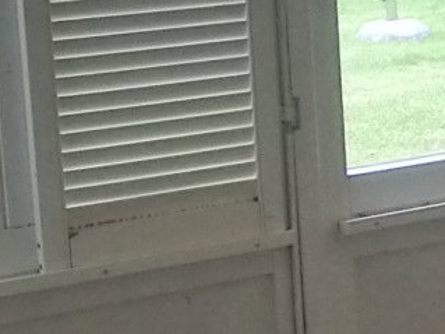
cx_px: 855
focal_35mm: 154
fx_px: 1979
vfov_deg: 9.6
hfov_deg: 11.7
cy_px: 73
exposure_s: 1/60
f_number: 3
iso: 100
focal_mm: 4.24
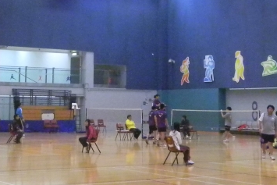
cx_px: 111
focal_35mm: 82
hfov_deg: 24.7
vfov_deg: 16.3
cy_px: -7
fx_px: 631
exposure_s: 1/70.4
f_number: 3.9
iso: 800
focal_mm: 5
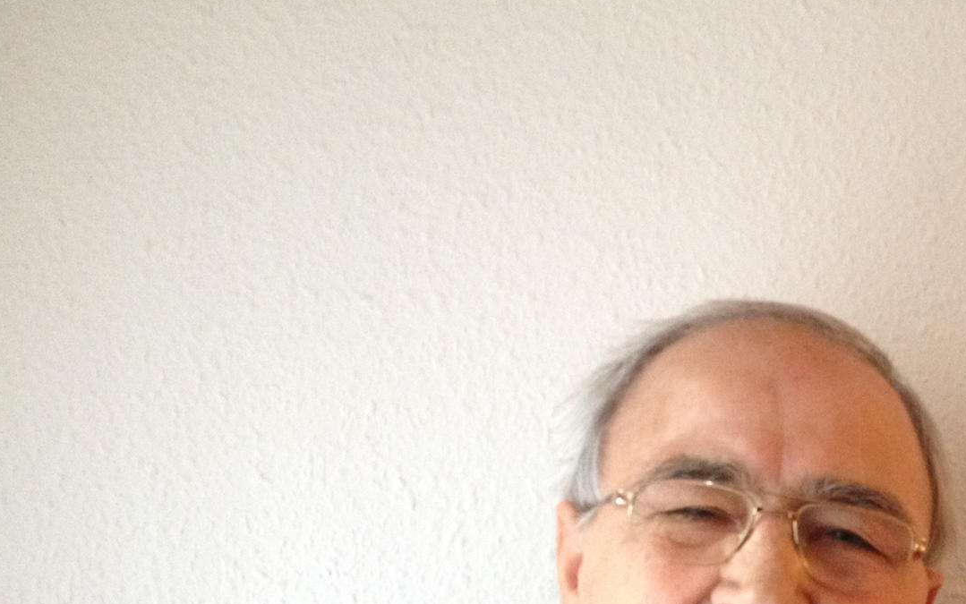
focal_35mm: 66
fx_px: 1738
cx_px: 826
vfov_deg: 19.2
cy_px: 609
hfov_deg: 30.0
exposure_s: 1/20
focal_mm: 4.28
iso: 200
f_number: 2.4
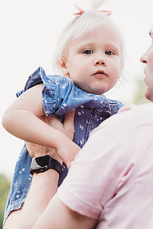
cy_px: 145
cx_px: 101
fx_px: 770
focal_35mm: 121
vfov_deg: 16.9
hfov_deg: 11.3
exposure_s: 1/200
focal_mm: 85
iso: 160
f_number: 2.8
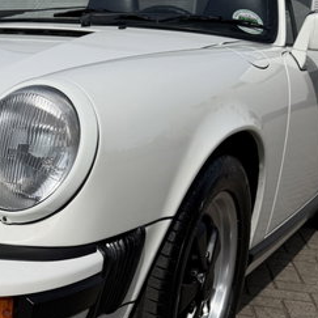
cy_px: 198
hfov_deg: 24.1
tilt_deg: -10.0
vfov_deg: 25.7
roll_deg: -3.0
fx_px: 696
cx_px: -30
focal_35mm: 67
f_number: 1.78
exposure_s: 1/14286
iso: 80
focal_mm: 6.76
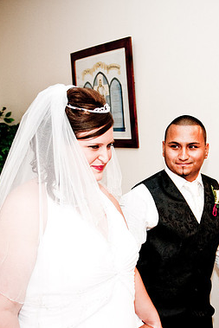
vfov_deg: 36.2
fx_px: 501
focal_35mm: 55
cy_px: 166
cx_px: 144
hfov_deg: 24.5
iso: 200
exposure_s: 1/60
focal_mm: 24
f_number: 2.8
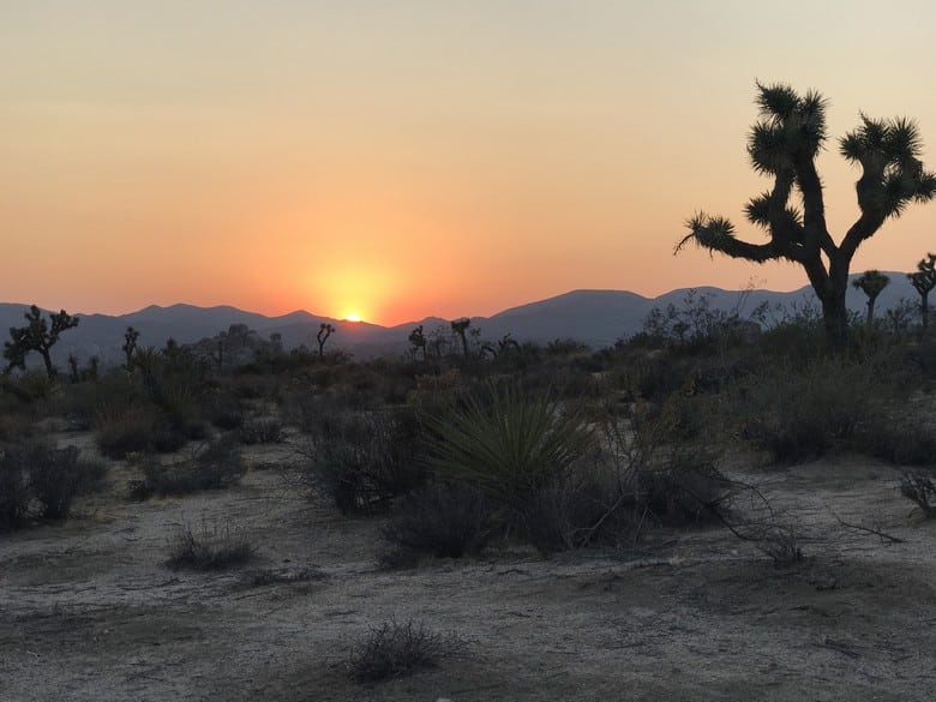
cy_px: 351
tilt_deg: +0.3
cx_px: 468
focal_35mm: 57
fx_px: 1541
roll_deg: +0.3
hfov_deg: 33.8
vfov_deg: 25.7
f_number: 2.8
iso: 20
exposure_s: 1/216
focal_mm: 6.6
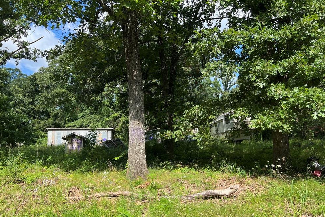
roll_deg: -0.2
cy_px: 122
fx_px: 253
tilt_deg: +2.7
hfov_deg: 65.5
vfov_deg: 46.3
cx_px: 161
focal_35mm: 28
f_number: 1.5
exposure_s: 1/1531
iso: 50
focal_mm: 5.7
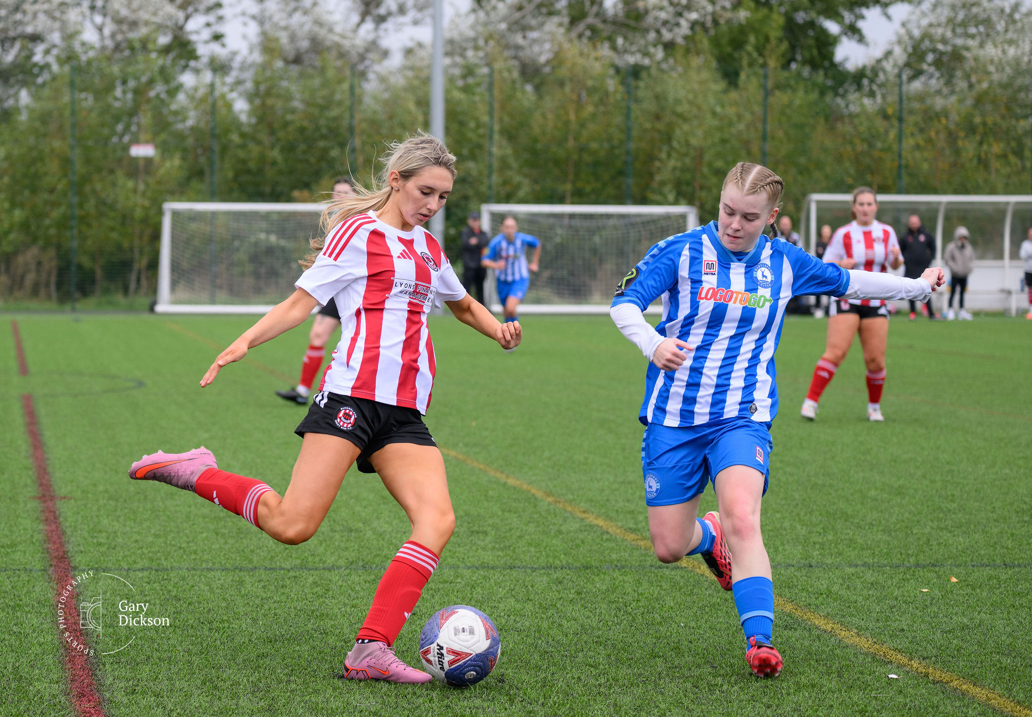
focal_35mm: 135
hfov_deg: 15.0
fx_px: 3920
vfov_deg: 10.4
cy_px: 309
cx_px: 378
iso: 900
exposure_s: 1/1250
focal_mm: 105
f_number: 4.5
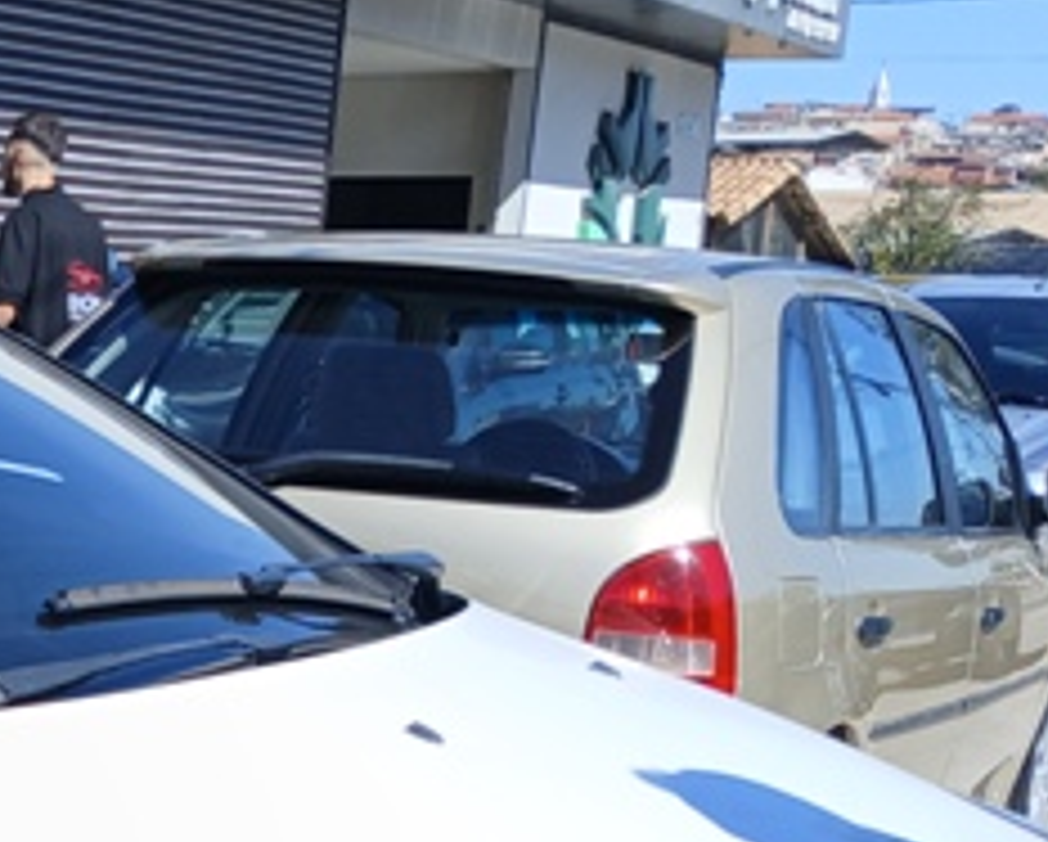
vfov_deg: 16.5
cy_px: 1157
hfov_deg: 19.5
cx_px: -468
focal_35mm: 87
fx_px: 2702
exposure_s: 1/347
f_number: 1.8
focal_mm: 3.98
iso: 20
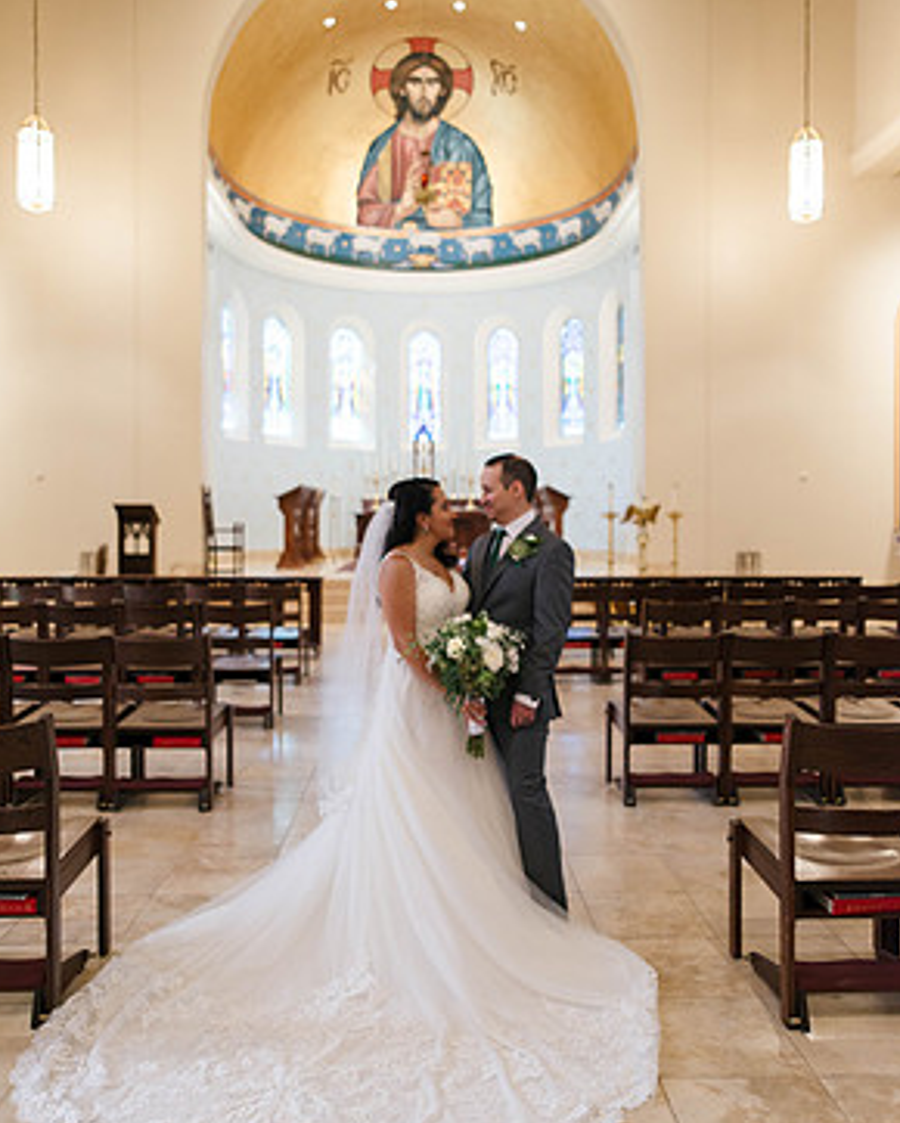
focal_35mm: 28
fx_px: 931
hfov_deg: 51.6
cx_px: 441
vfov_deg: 62.1
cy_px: 521
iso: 800
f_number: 2
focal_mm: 24
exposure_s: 1/200
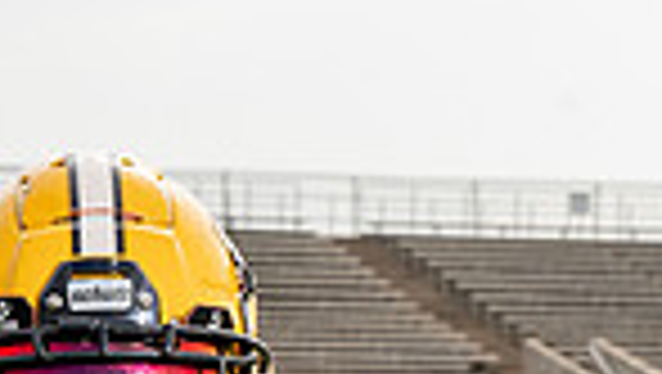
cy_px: 901
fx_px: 3268
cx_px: 63
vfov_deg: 6.2
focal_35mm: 186
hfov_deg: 11.5
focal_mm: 58
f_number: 8
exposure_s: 1/250
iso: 100
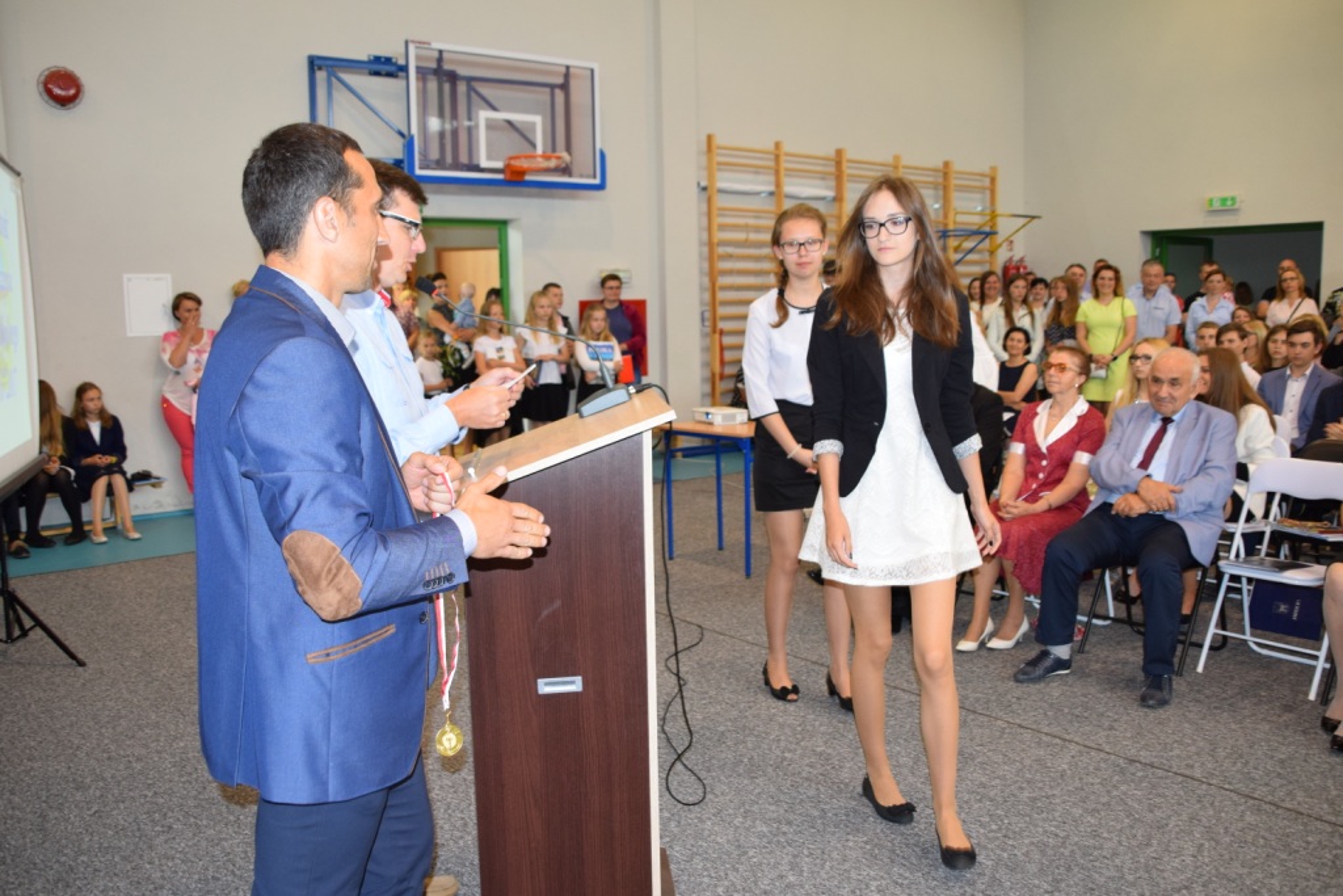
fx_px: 1175
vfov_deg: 41.7
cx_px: 672
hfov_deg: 59.5
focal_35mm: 32
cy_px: 448
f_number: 4.5
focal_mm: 21
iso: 800
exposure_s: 1/80
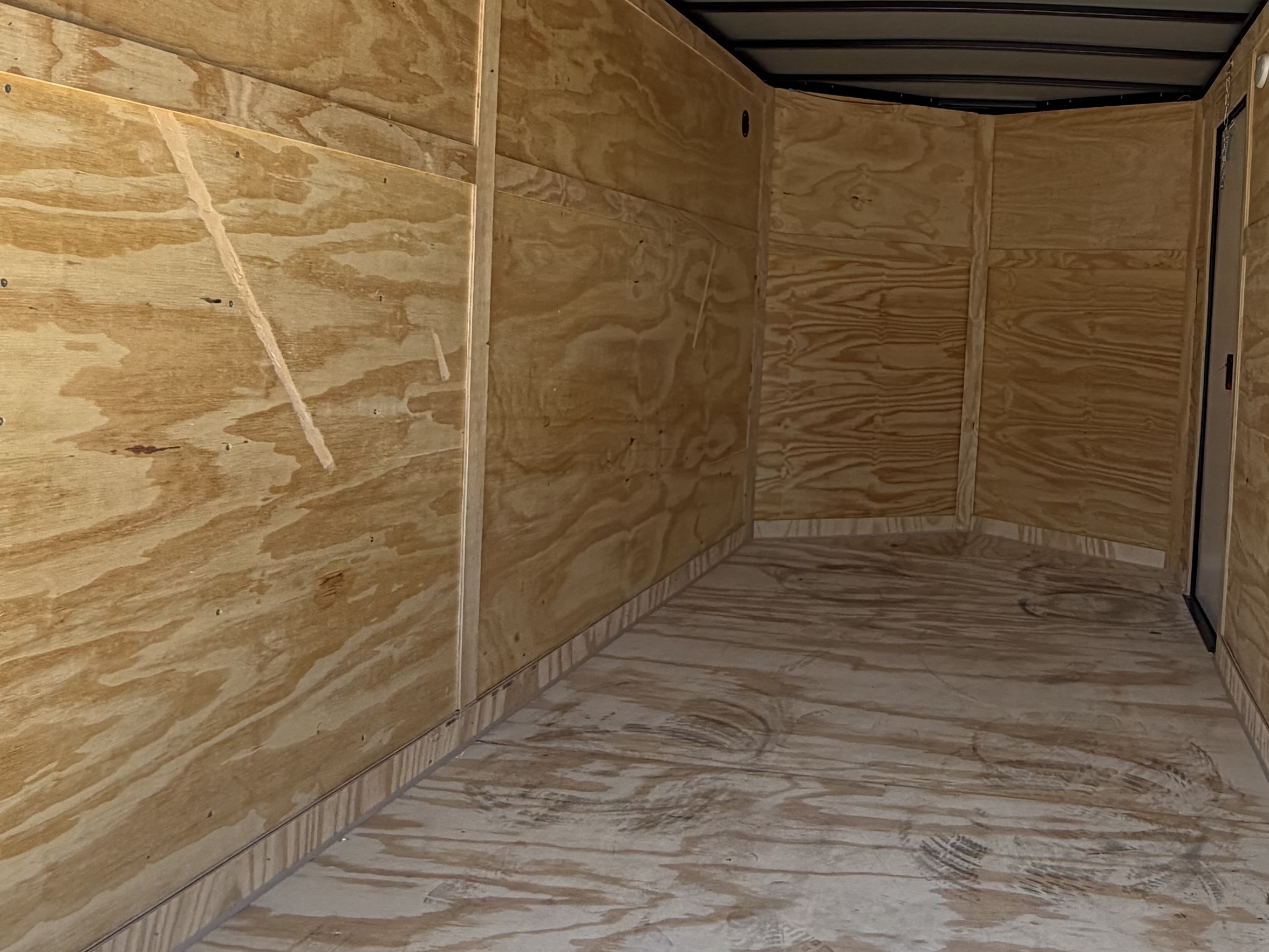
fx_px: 1246
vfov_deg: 41.5
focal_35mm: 34
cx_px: 898
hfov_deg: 52.3
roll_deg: -3.0
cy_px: 352
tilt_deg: -0.6
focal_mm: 2.22
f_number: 2.2
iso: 50
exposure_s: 1/204
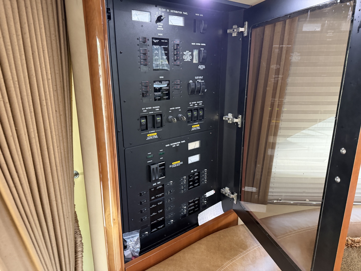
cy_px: 136
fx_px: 250
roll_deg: +0.9
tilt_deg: -13.5
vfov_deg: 56.8
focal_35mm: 24
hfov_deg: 71.6
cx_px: 180
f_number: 1.78
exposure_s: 1/40
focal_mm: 6.76
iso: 800
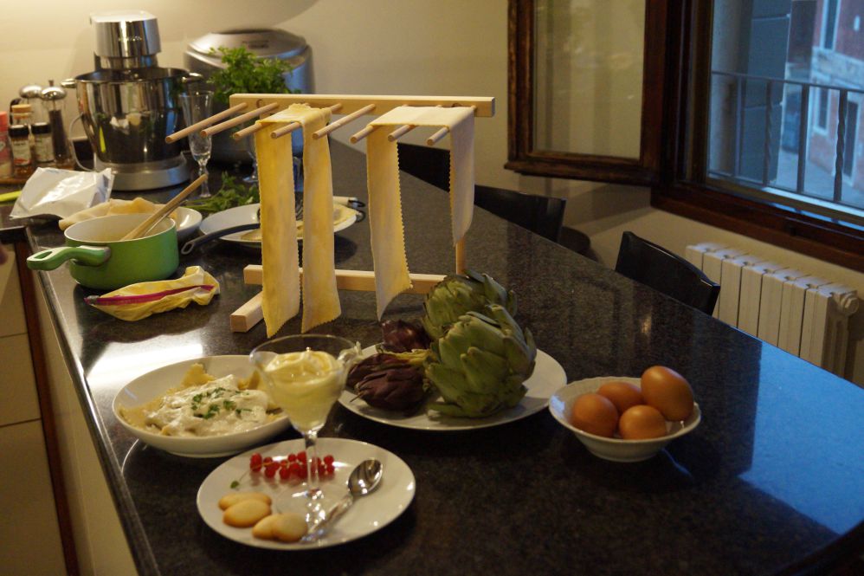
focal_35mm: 42
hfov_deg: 46.4
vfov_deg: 31.9
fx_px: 1008
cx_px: 432
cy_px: 288
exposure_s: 1/160
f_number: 4.5
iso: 3200
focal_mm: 28
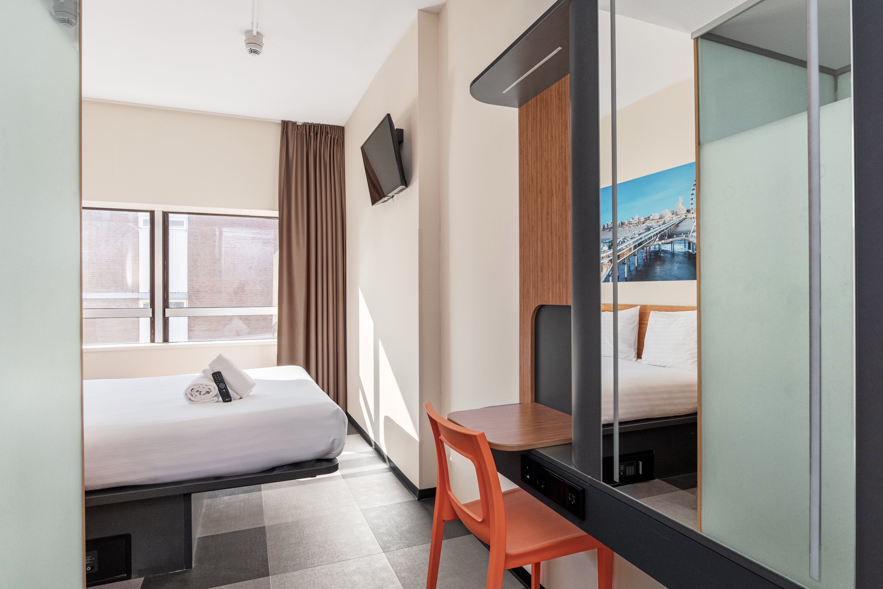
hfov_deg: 85.4
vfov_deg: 63.2
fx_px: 478
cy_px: 294
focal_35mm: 20
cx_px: 442
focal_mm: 19.5
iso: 800
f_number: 10
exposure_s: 1/200
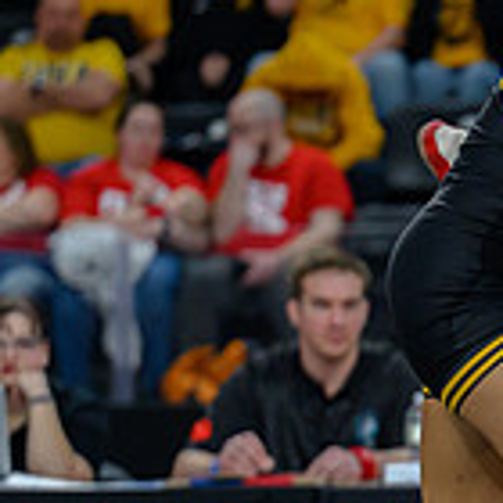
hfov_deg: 4.7
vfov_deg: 4.7
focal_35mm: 374
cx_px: 763
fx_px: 6148
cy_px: 479
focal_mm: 86
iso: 2000
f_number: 2.8
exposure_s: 1/800
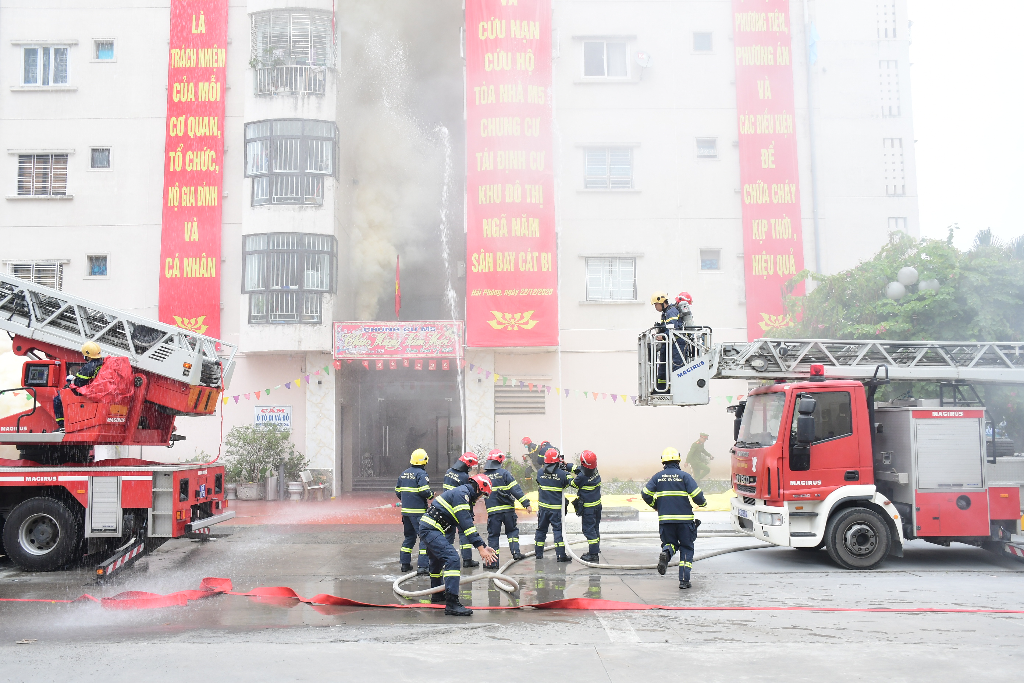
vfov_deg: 40.0
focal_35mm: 33
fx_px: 939
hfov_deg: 57.2
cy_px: 342
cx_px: 512
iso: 320
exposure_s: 1/200
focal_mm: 22
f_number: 6.3
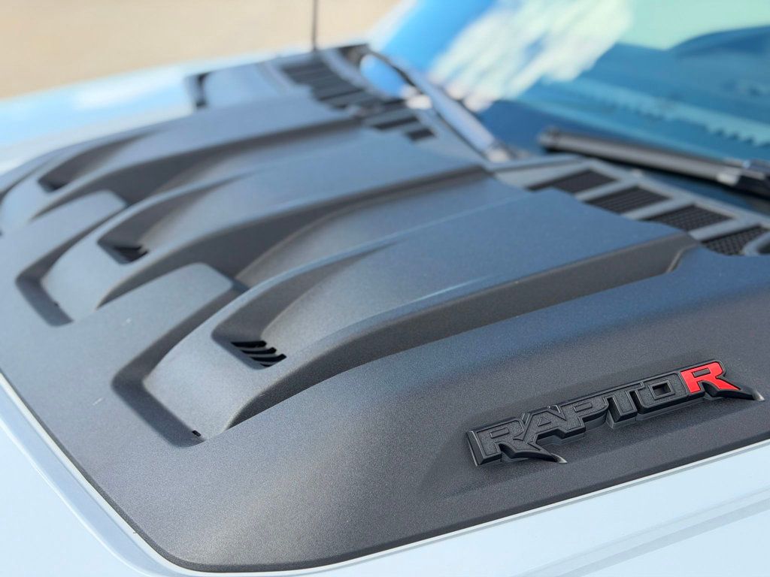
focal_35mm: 48
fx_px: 1068
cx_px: 385
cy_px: 288
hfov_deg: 39.7
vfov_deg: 30.3
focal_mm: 6.76
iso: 64
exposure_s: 1/802
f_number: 1.78
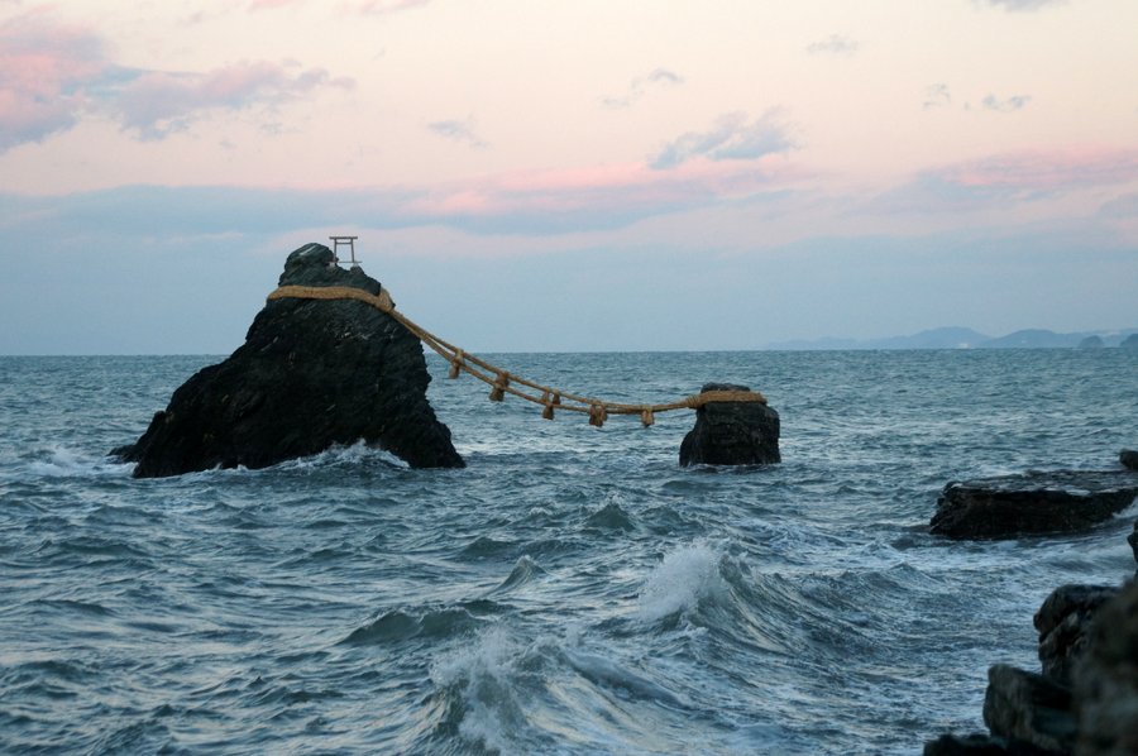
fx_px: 3079
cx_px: 569
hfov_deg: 20.9
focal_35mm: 98
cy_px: 378
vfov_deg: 14.0
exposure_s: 1/250
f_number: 5.6
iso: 800
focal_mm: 65
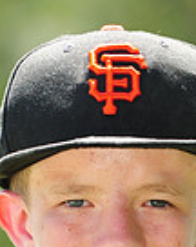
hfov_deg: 2.2
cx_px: 123
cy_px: 354
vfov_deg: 2.8
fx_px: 5113
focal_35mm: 702
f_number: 4.5
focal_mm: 175
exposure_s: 1/400
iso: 200
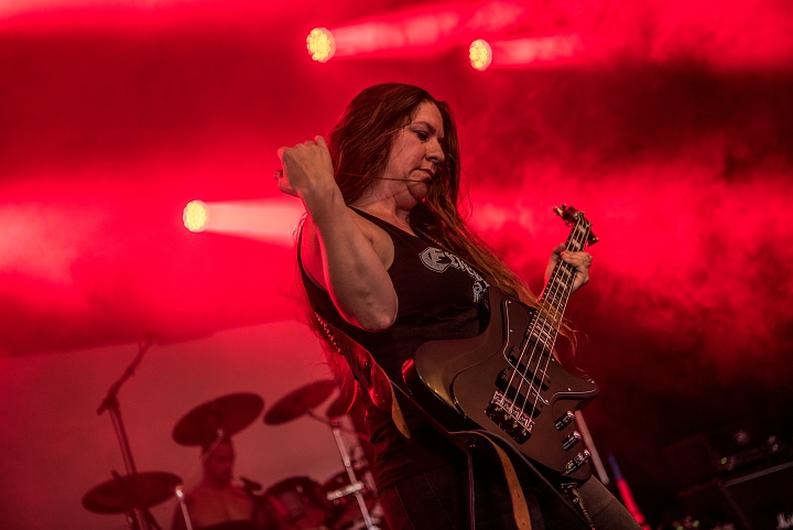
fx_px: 1278
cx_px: 396
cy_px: 265
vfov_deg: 23.4
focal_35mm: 58
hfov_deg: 34.5
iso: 800
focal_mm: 58
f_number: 3.5
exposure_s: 1/125
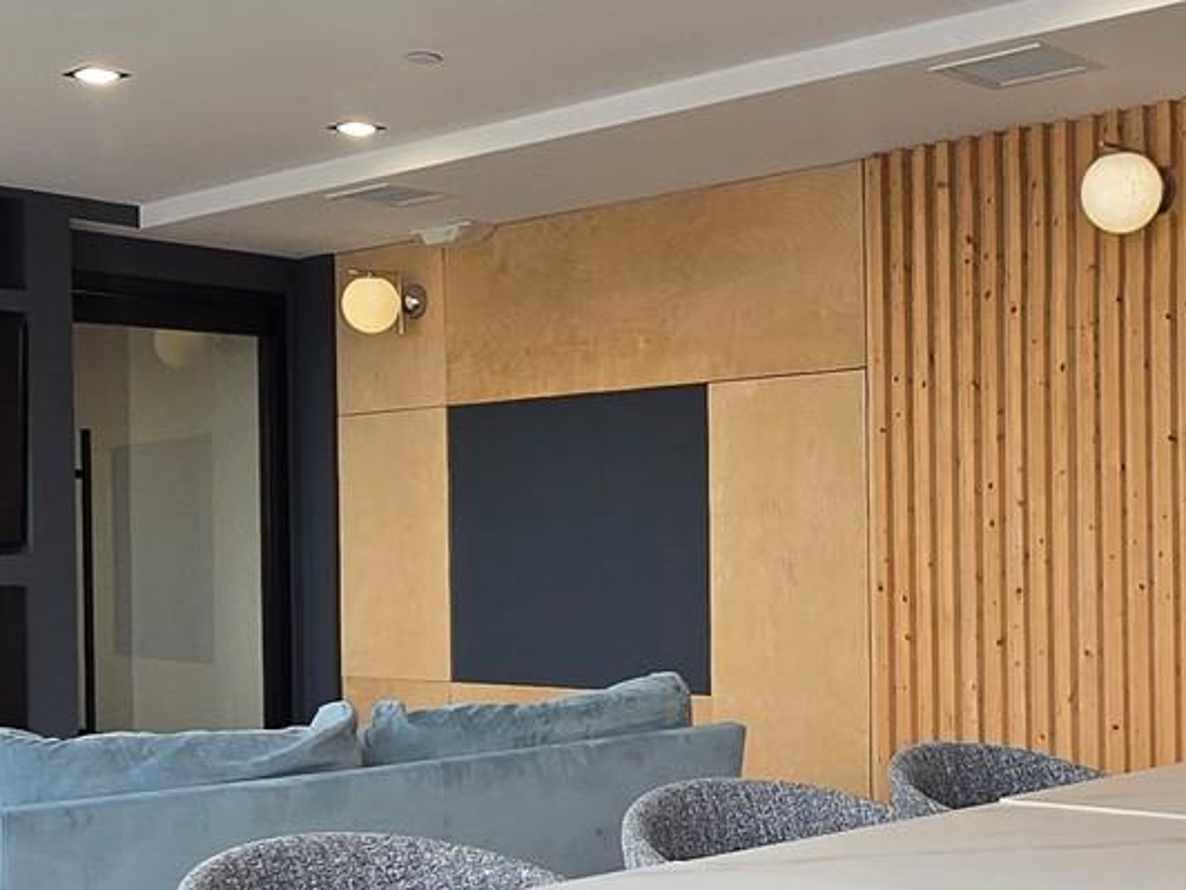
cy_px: 587
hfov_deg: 38.1
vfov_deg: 28.9
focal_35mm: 50
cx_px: 693
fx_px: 1713
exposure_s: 1/120
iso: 50
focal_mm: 2.2
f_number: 2.2
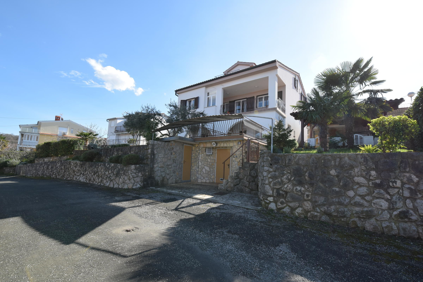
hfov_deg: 100.4
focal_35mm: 15
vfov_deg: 77.3
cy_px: 141
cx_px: 212
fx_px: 176
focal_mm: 10
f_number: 8
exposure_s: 1/250
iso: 220
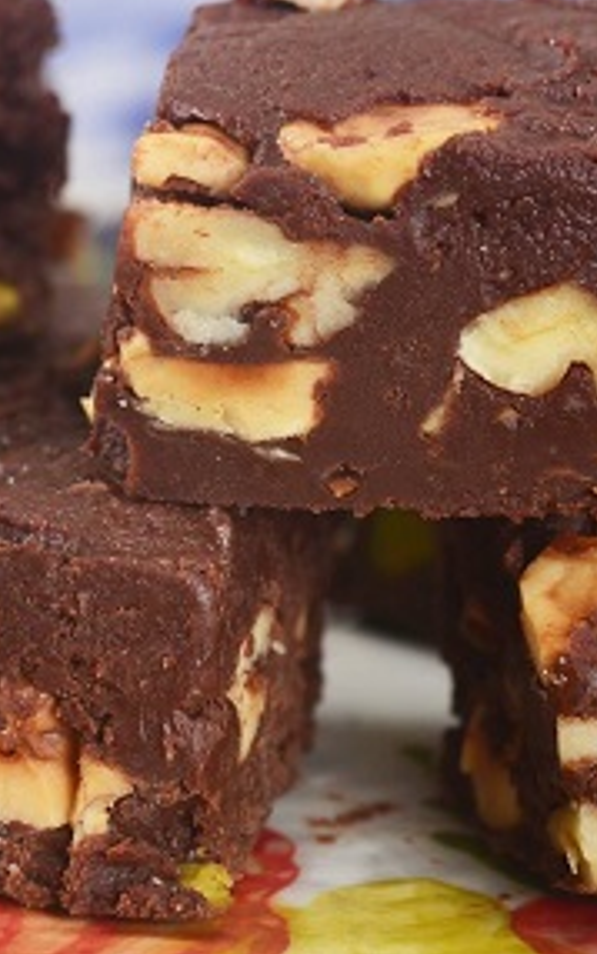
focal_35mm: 252
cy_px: 460
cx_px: -33
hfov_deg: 5.2
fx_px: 6548
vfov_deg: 8.3
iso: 100
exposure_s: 1/125
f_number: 8
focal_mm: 105
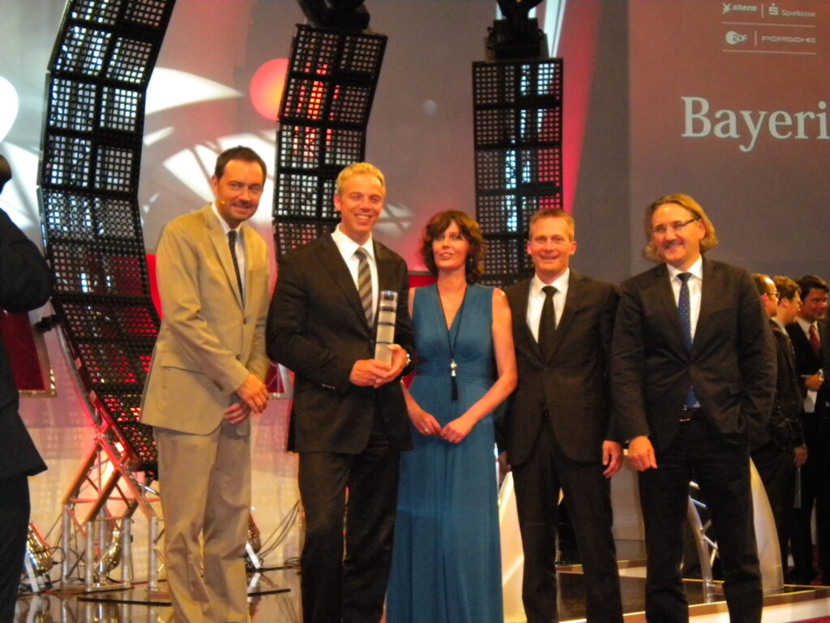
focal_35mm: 68
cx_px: 415
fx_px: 1630
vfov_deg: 21.6
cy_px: 312
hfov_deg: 28.6
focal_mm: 12.3
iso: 800
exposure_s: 1/60
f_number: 4.6
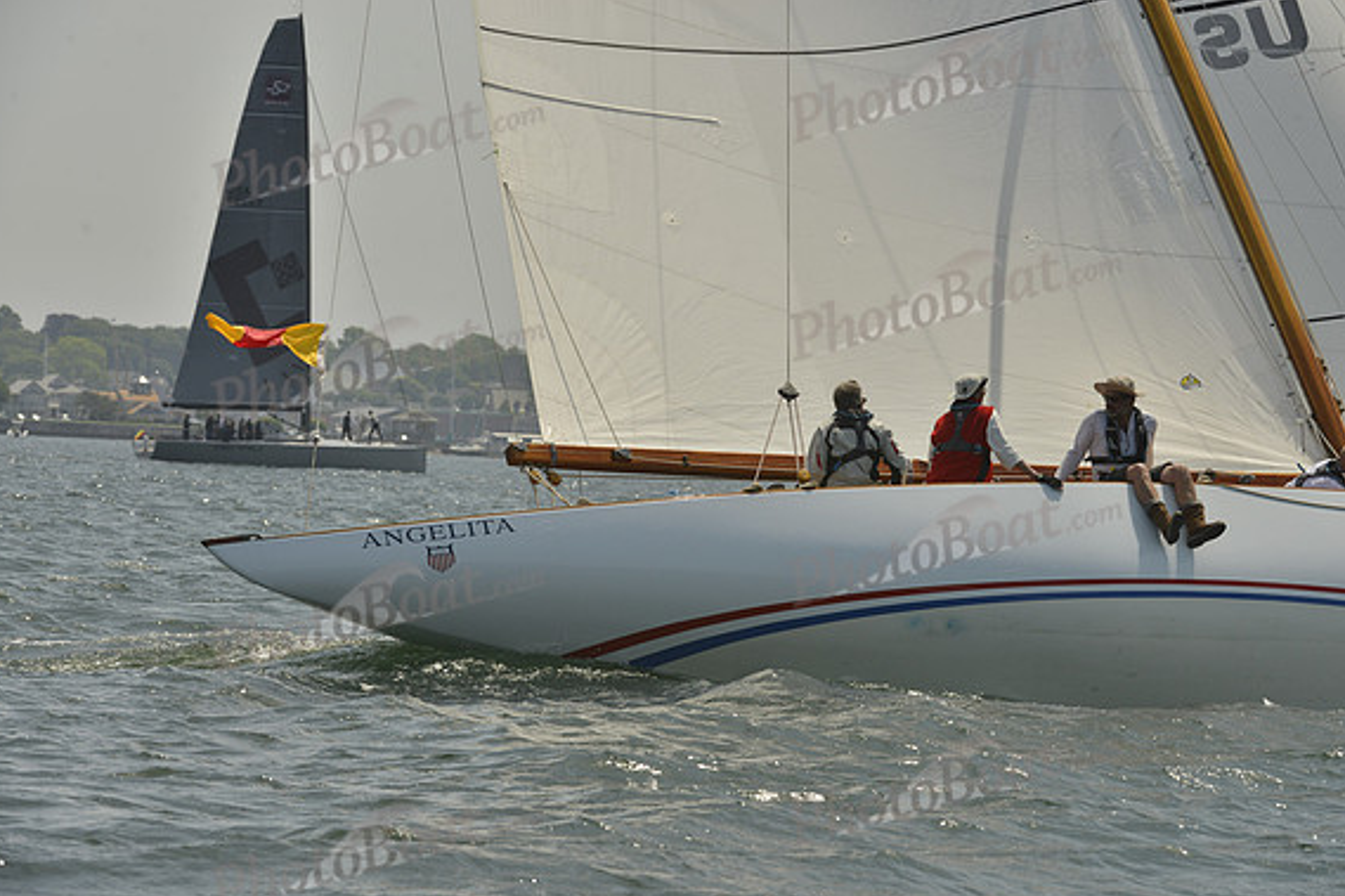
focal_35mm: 204
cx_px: 669
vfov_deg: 6.7
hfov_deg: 10.1
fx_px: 7619
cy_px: 455
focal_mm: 200
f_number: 10
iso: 280
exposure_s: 1/1000
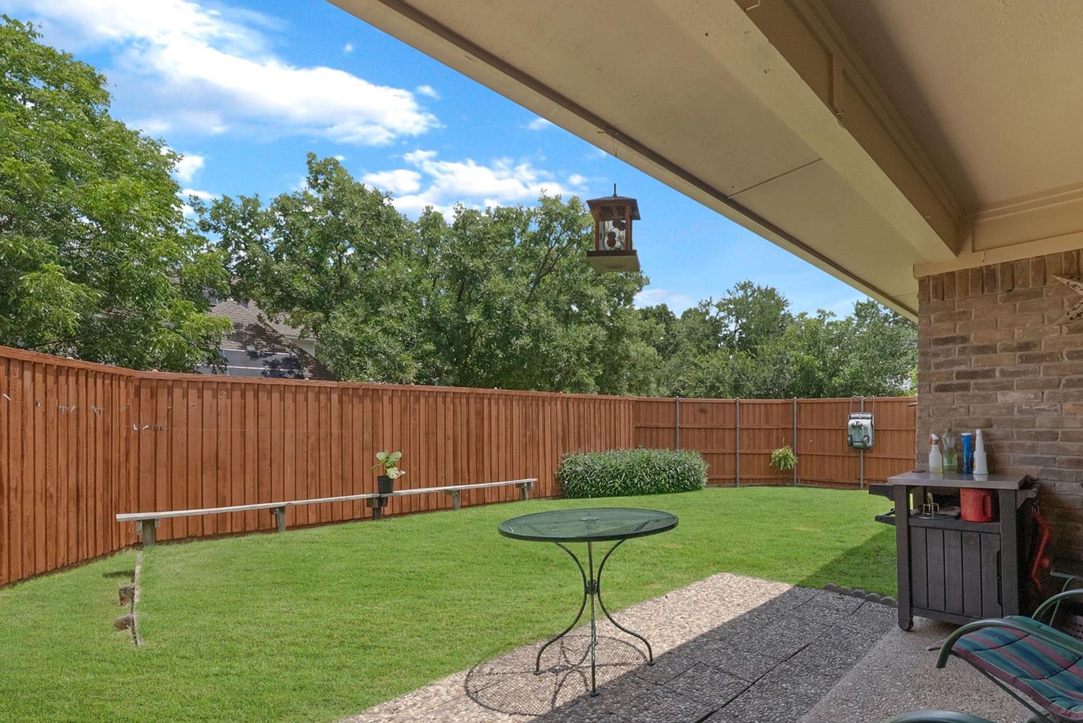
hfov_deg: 95.6
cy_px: 445
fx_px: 481
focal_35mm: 16
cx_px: 641
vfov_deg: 72.7
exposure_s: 1/1000
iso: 800
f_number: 9
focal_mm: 12
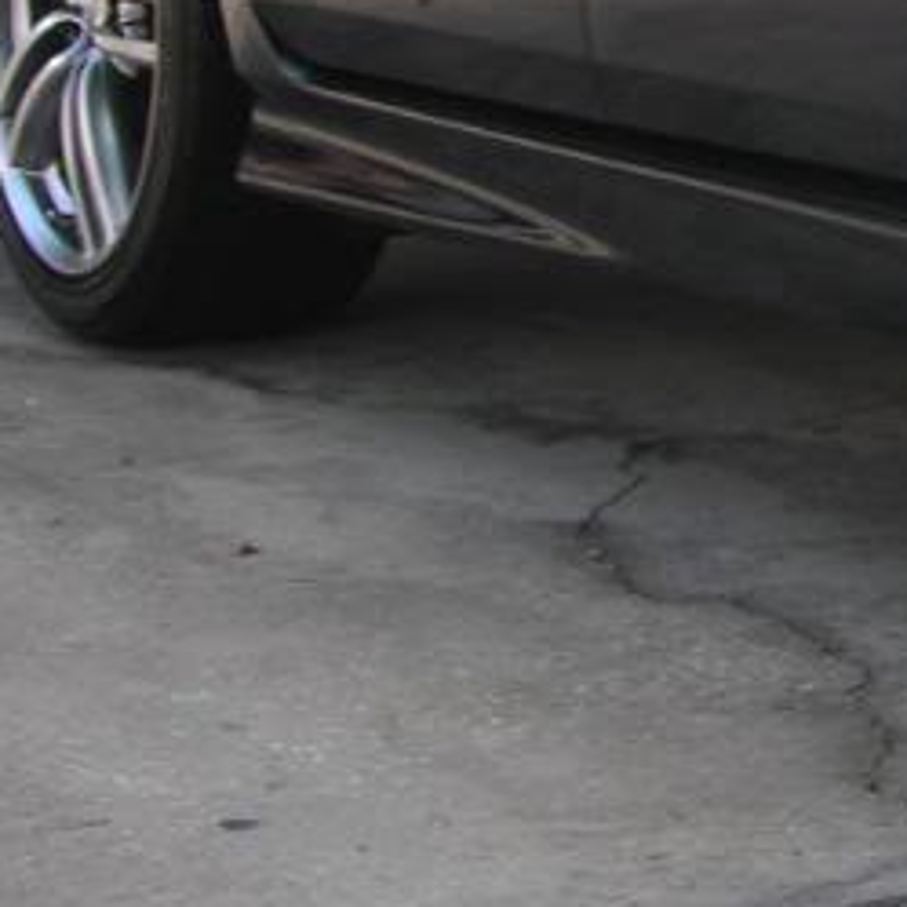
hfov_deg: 11.7
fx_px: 4091
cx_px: 1657
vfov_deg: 12.2
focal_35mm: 138
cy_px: -310
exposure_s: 1/75
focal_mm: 6.3
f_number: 3.2
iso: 50
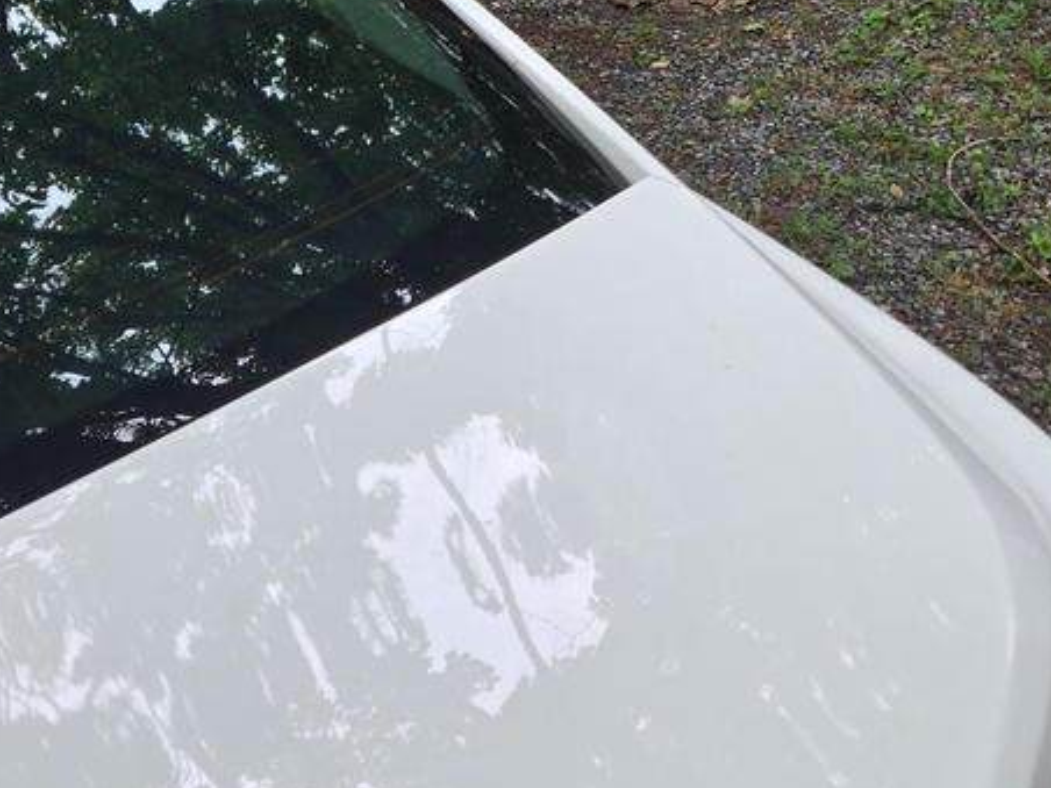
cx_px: 607
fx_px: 1670
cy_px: -158
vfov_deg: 24.1
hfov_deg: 34.9
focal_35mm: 55
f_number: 1.8
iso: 25
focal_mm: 5.4
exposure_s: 1/199
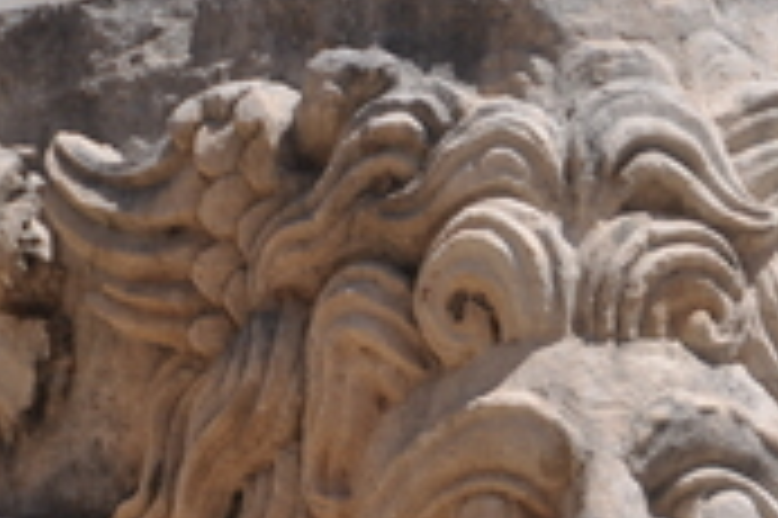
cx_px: 612
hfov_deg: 2.7
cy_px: 509
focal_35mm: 762
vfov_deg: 1.8
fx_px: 16452
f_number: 5.6
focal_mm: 200
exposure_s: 1/1250
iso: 200
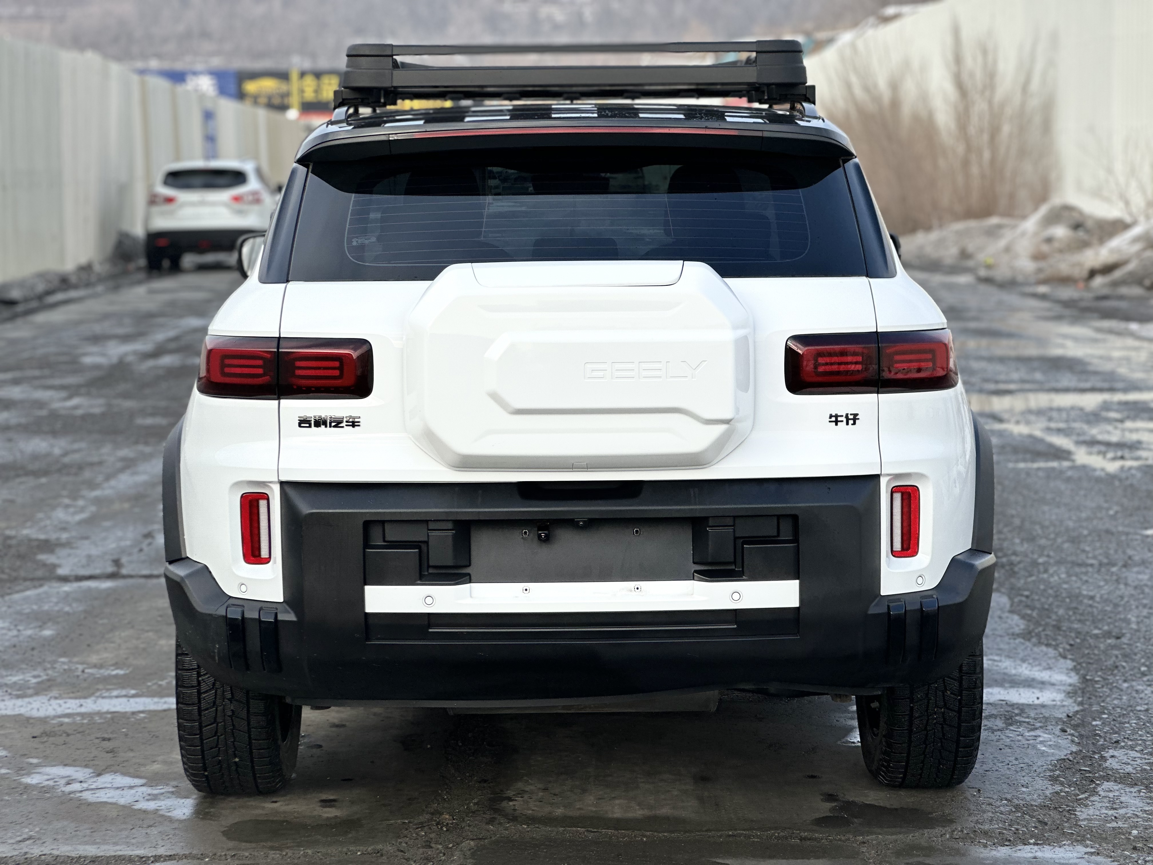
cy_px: 432
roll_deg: +0.7
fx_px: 2565
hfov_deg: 25.3
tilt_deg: -6.1
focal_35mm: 77
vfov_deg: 19.1
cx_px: 576
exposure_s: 1/381
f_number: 2.8
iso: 32
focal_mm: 9
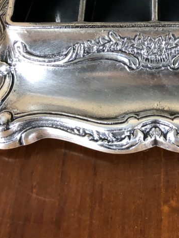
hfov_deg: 23.6
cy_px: 55
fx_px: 420
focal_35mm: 61
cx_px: 153
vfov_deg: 31.0
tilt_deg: -57.5
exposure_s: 1/17
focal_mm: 4
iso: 80
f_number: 1.8
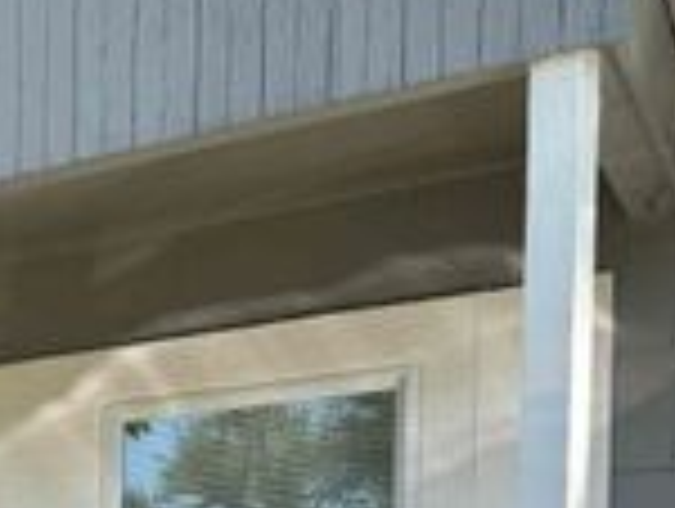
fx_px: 1562
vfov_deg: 16.7
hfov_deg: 20.2
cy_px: 780
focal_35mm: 80
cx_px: -400
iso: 80
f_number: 1.78
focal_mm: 6.76
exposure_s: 1/1122
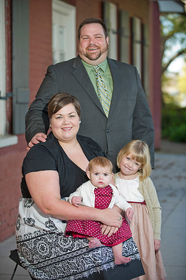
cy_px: 140
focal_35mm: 105
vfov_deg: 19.5
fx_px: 816
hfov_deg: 13.0
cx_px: 93
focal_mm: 105
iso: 250
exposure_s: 1/250
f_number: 3.2
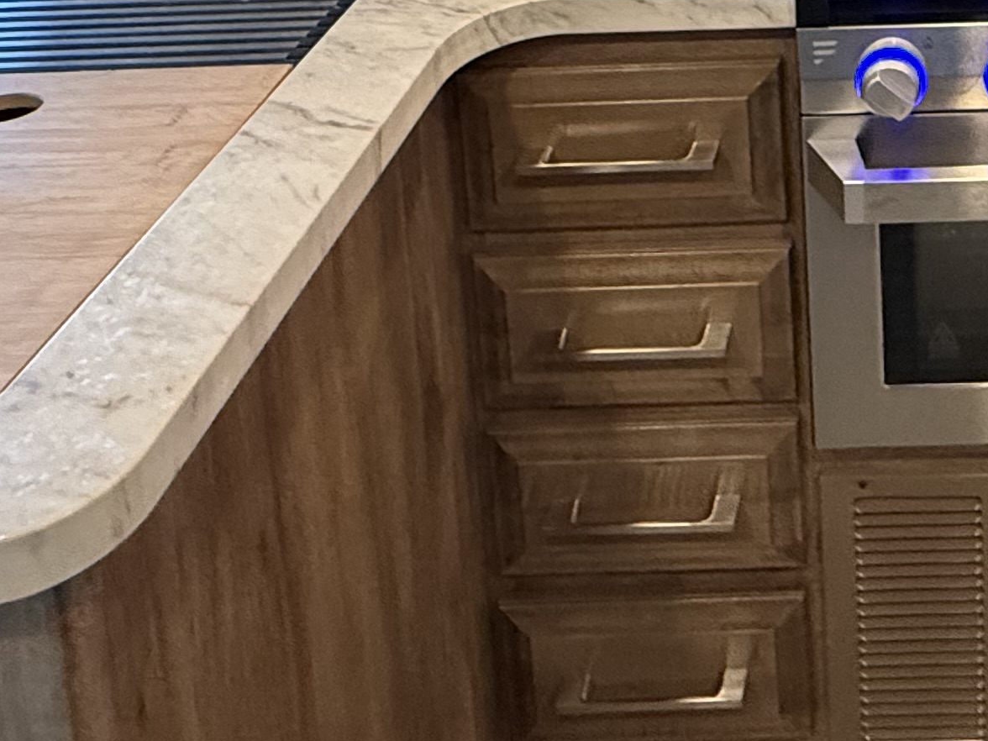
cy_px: -459
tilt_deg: -8.6
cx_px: 967
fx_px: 1370
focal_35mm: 48
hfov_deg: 36.1
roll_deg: +1.3
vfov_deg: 22.7
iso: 500
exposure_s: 1/60
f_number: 2.2
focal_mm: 2.22
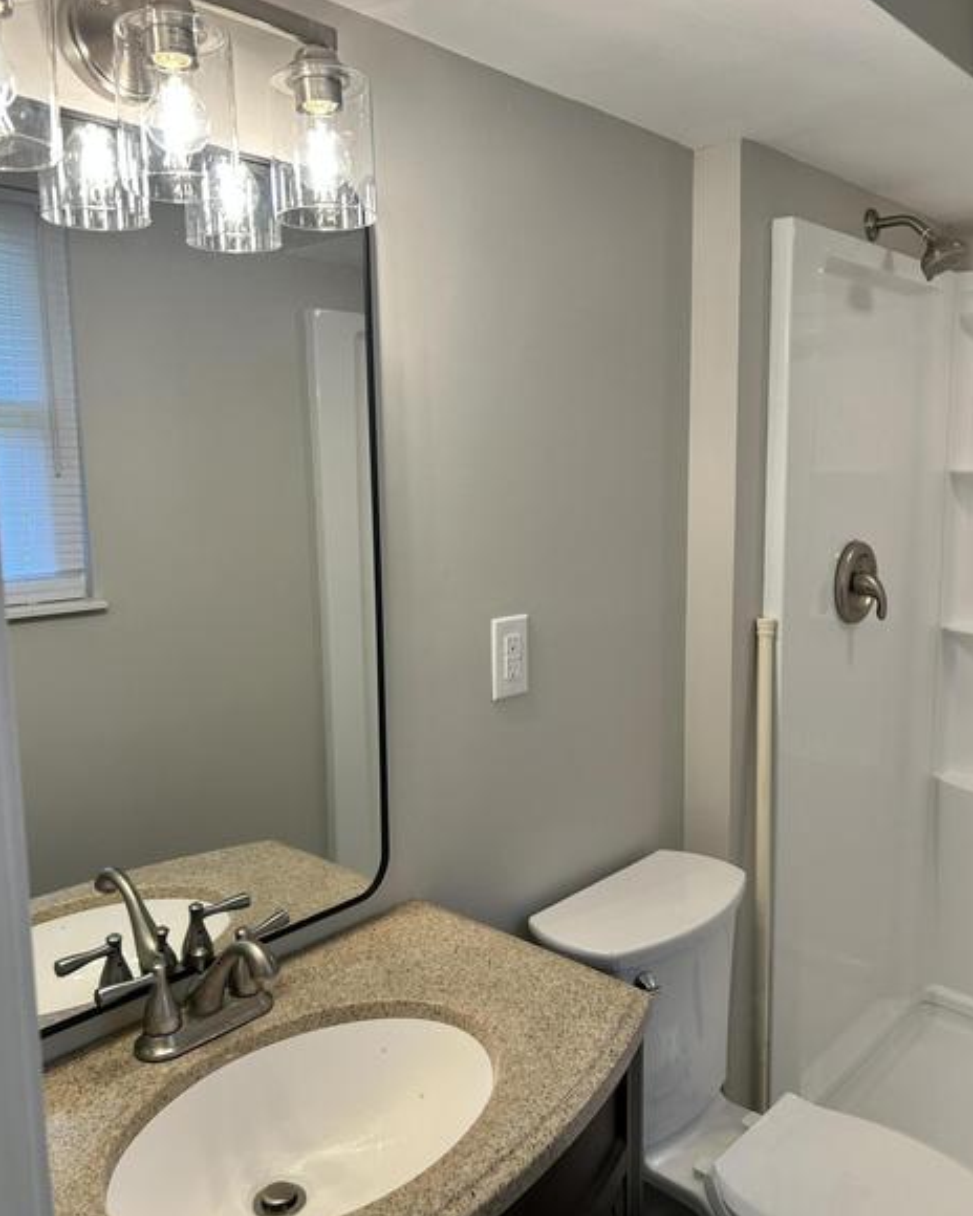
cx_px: 491
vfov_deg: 62.2
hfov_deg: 51.5
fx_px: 1008
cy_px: 598
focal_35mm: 28
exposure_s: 1/162
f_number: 1.5
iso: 64
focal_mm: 5.7
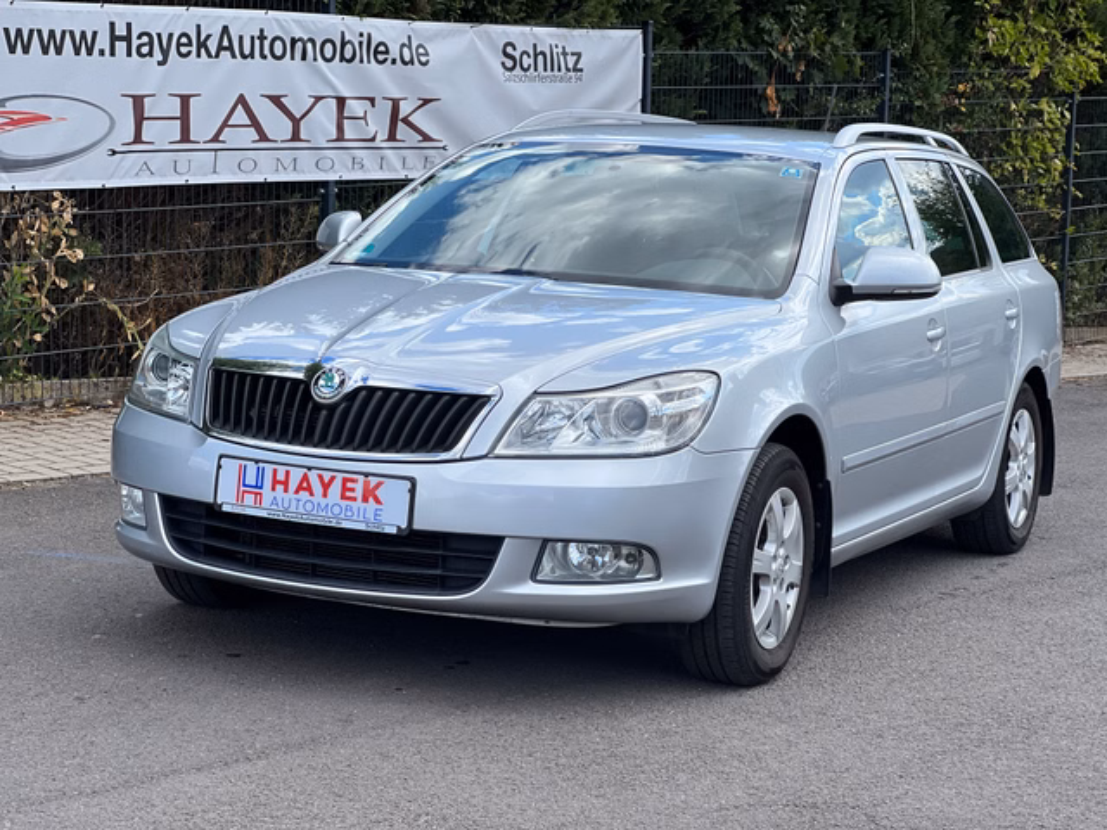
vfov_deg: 19.1
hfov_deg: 25.3
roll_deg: -1.4
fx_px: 2462
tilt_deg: -7.7
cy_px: 415
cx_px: 554
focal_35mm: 77
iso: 32
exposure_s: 1/433
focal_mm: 9
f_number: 2.8
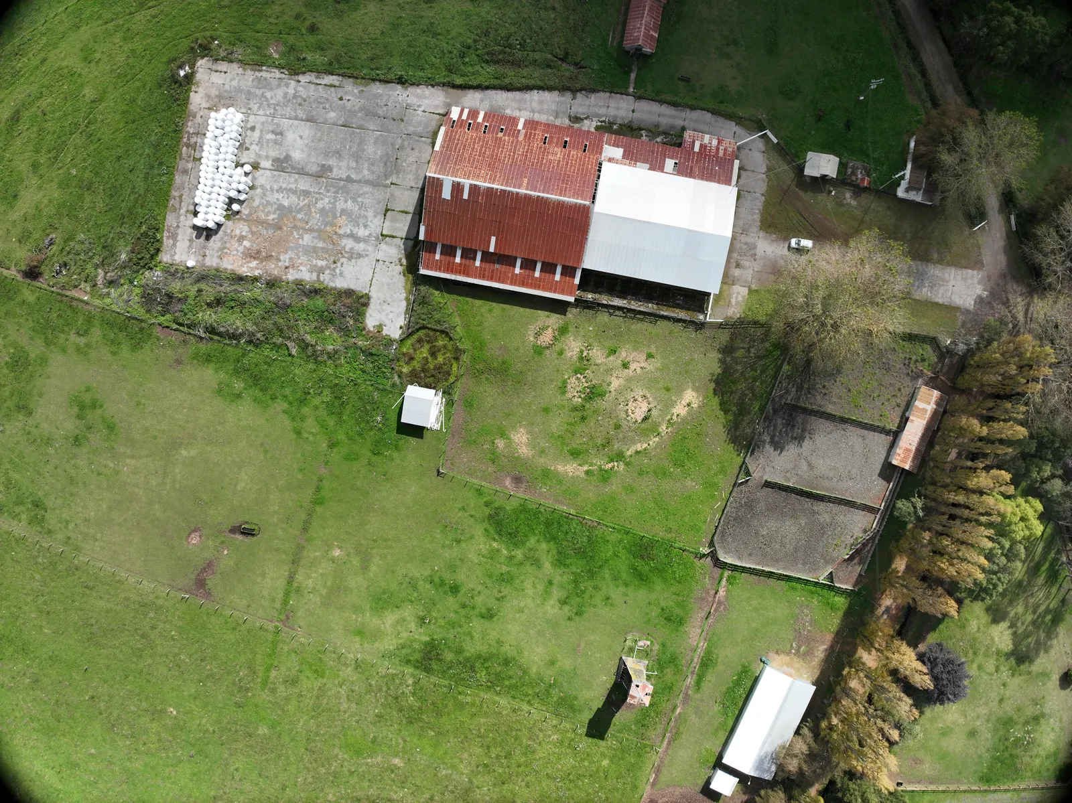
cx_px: 536
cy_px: 402
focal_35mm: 24
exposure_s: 1/2000
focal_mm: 12.29
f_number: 3.2
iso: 190
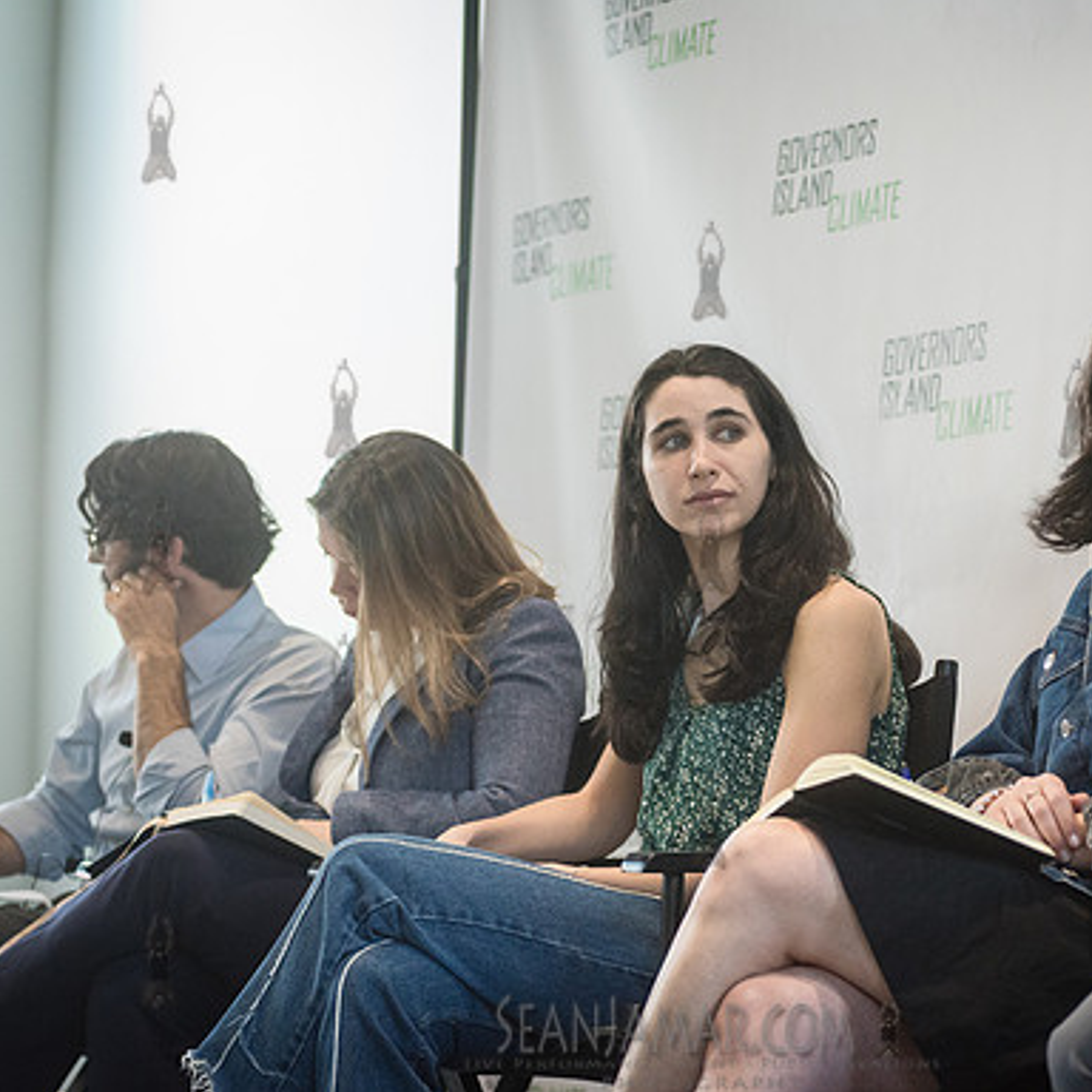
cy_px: 545
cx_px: 708
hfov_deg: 14.8
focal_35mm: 118
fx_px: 4211
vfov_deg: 14.8
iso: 4000
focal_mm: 92
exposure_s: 1/320
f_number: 4
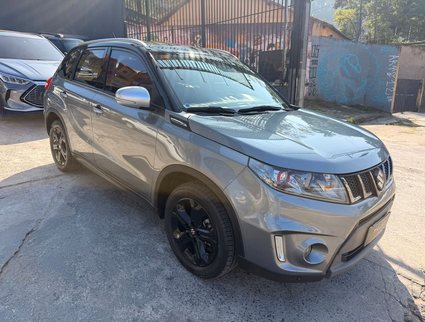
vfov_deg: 57.1
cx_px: 212
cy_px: 161
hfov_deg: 71.4
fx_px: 296
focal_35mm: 24
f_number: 1.78
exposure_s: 1/1522
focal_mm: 6.76
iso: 80
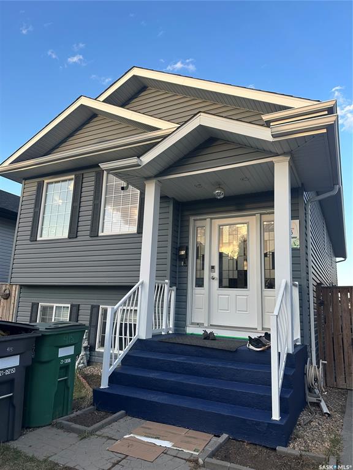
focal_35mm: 24
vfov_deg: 71.6
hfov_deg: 56.8
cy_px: 235
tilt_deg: +14.0
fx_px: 326
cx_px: 176
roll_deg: -4.4
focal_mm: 6.86
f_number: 1.78
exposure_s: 1/549
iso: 80
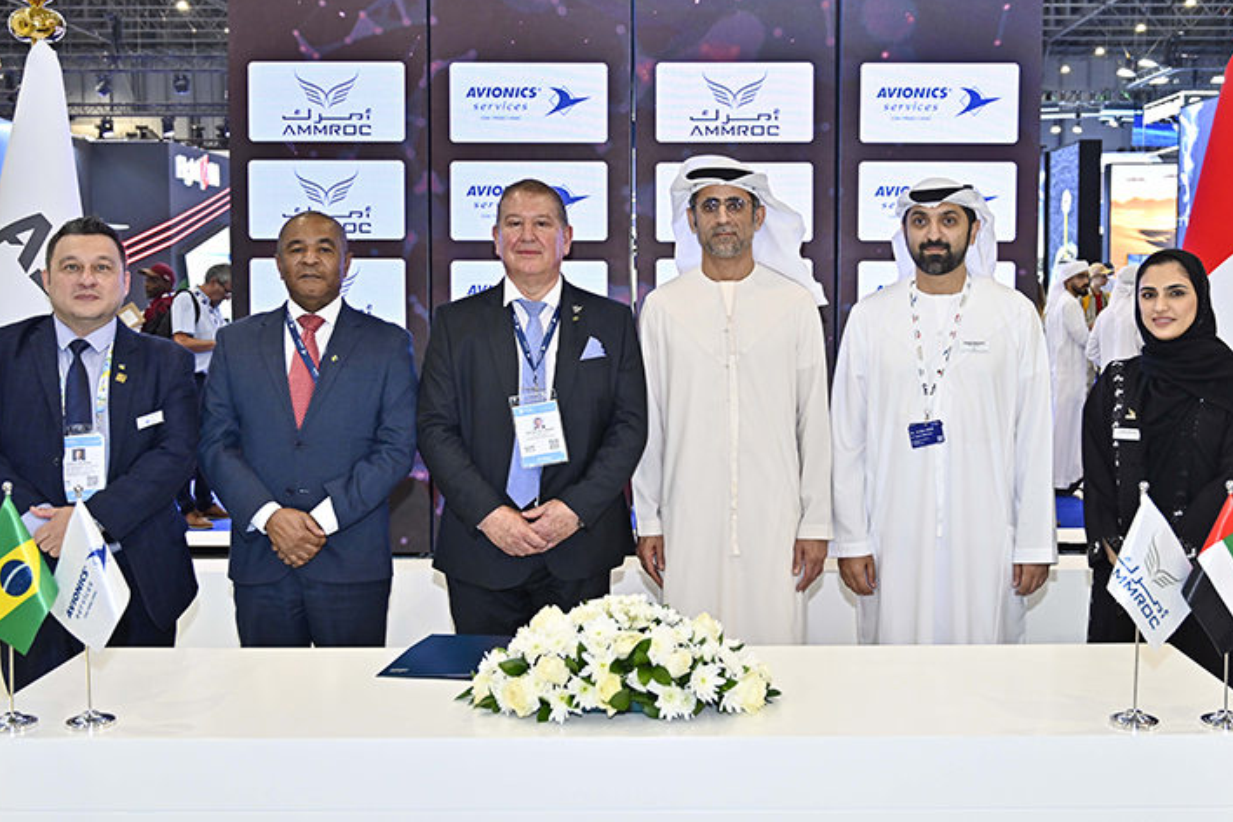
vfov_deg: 36.3
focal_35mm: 37
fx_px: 1252
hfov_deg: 52.4
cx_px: 640
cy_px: 400
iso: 500
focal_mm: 32.5
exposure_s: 1/100
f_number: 4
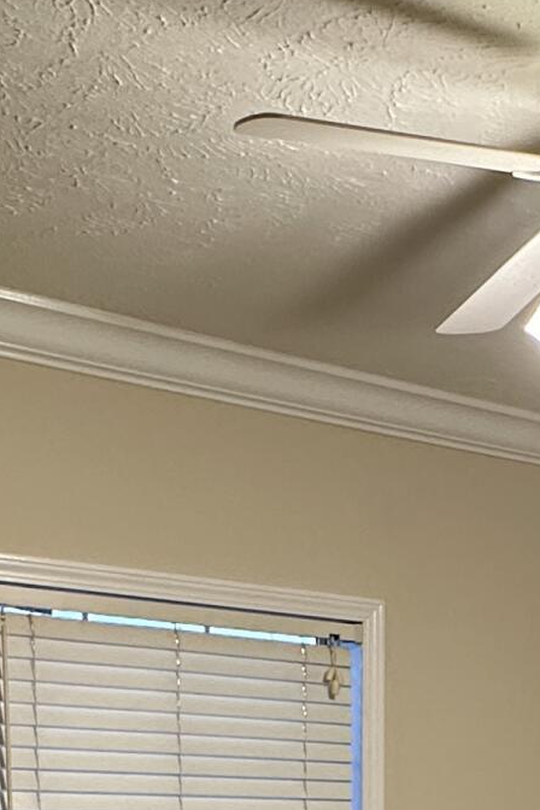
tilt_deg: -8.1
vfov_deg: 26.6
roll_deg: -1.4
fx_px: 1462
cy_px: 1033
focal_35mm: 65
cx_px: 624
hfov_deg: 19.8
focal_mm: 2.22
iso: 200
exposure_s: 1/60
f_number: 2.2
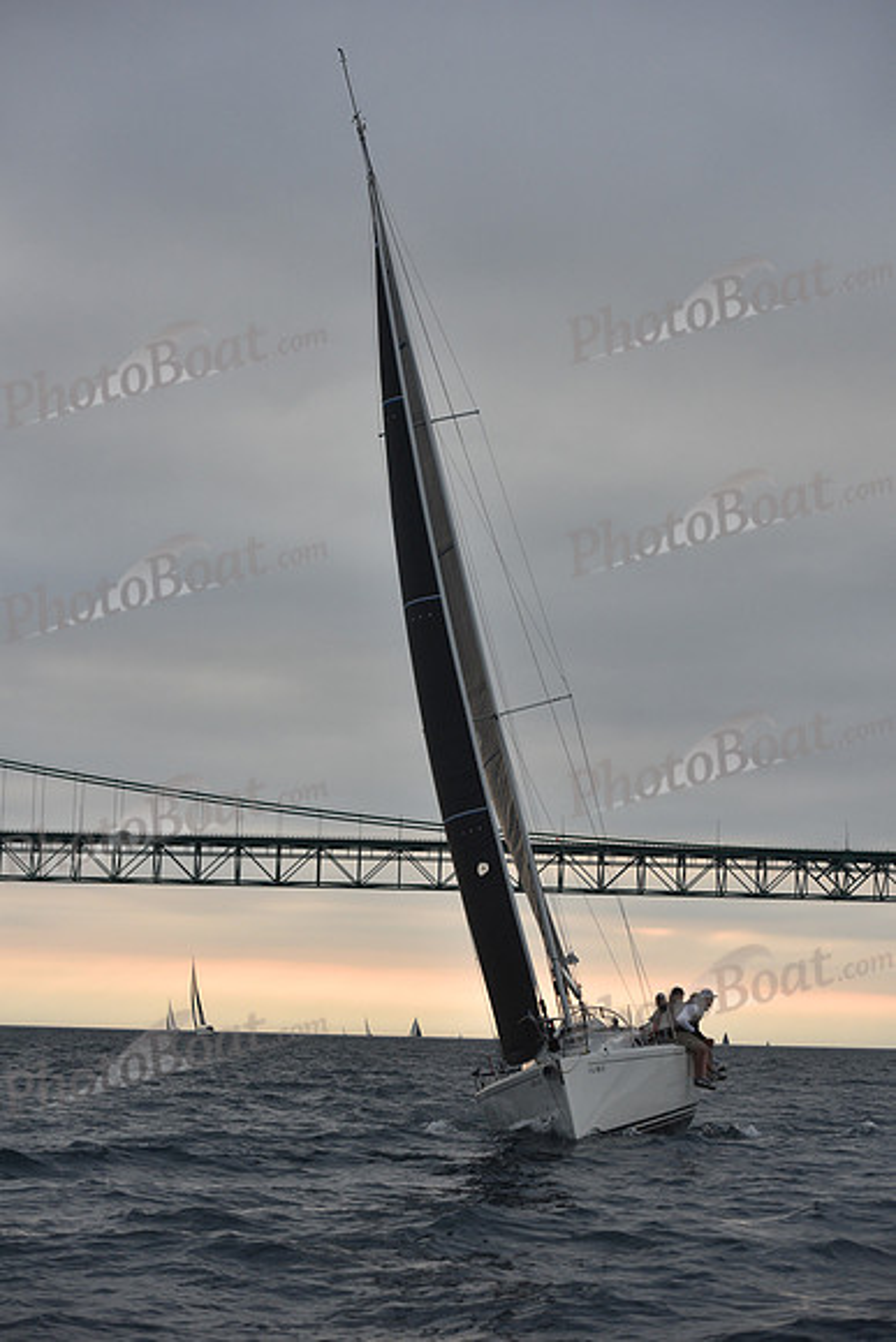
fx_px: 2612
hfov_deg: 19.5
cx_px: 448
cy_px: 671
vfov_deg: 28.8
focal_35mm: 70
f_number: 5
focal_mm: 70
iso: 500
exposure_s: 1/640
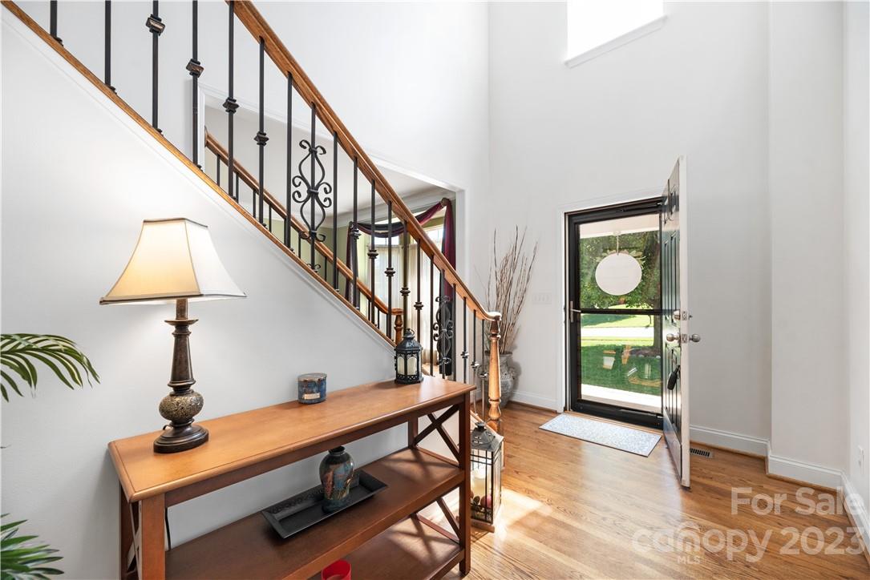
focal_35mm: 14
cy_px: 290
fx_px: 338
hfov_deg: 104.2
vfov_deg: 81.2
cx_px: 435
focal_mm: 14
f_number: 6.3
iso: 320
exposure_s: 1/15
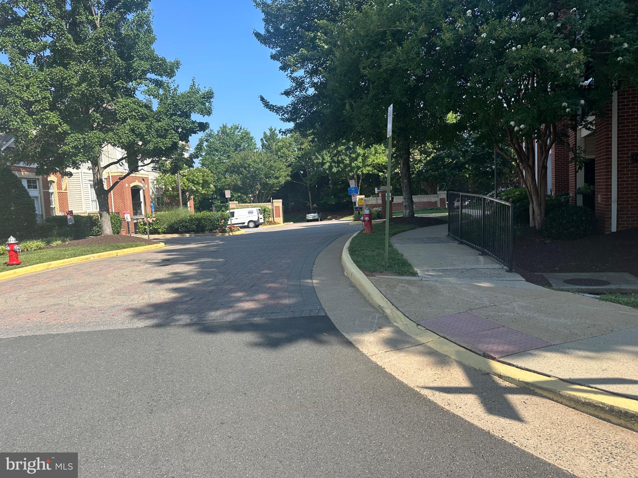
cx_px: 319
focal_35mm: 24
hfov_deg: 71.6
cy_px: 239
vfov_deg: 56.8
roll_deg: +2.3
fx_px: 442
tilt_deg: -4.4
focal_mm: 6.86
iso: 80
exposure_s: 1/2299
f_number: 1.78
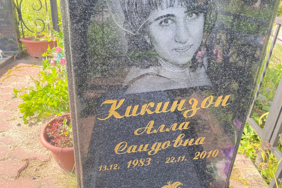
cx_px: 145
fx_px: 219
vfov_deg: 46.3
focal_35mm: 28
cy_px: 85
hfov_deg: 65.5
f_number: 1.8
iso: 32
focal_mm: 4.25
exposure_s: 1/151
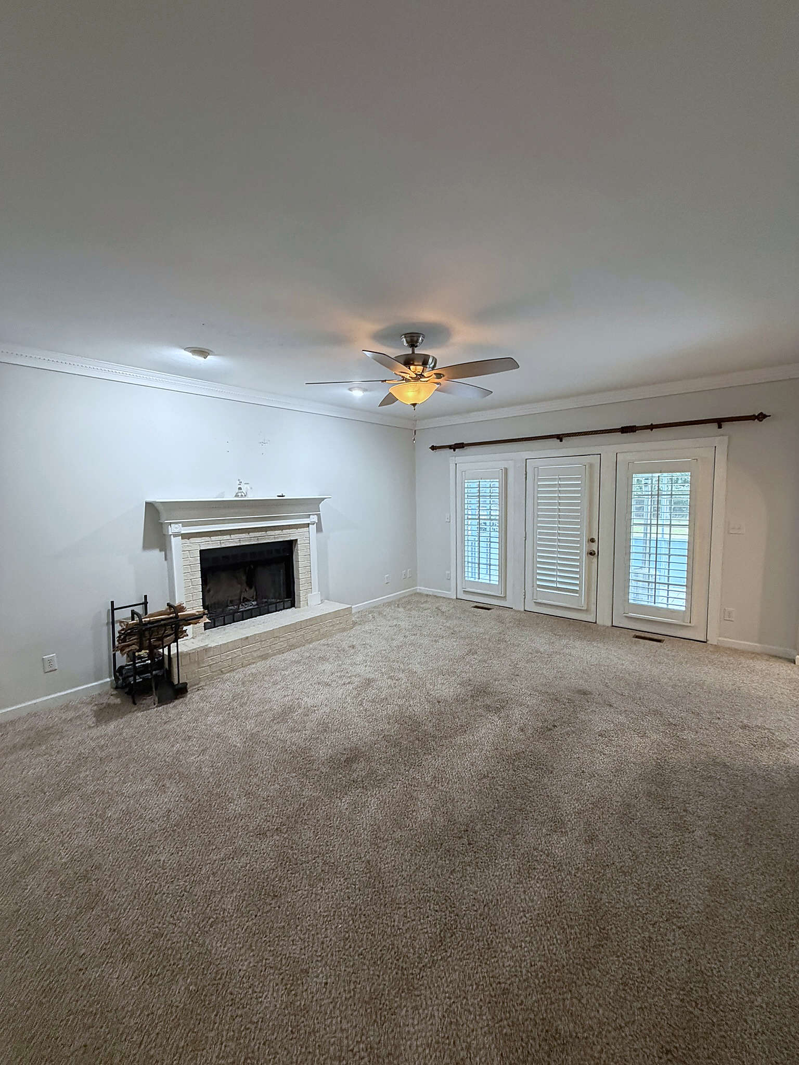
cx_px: 400
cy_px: 532
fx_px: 431
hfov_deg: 85.7
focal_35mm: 14
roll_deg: +0.5
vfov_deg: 102.1
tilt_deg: -5.3
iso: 400
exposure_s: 1/60
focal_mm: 2.22
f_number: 2.2
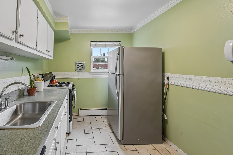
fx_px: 91
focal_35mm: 14
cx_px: 116
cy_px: 78
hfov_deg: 104.3
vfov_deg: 81.2
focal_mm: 14
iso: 400
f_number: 8
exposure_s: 1/13
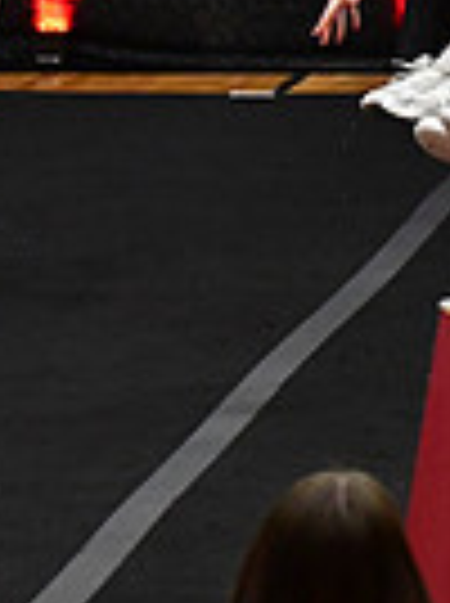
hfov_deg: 3.3
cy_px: -52
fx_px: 7616
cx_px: 1274
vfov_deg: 4.5
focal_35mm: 438
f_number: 4
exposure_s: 1/500
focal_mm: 70
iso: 4000
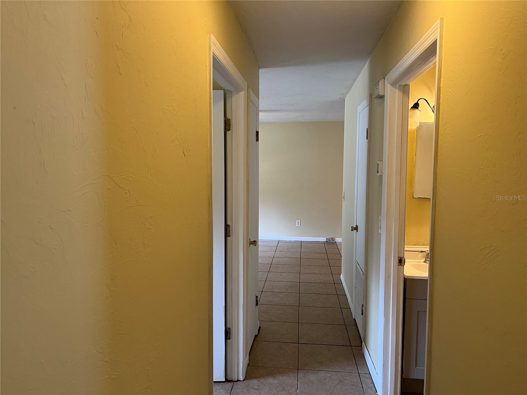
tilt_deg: -3.8
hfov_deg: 67.3
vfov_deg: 53.1
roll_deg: -0.4
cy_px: 198
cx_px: 264
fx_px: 396
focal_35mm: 26
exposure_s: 1/60
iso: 100
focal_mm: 5.1
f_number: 1.6
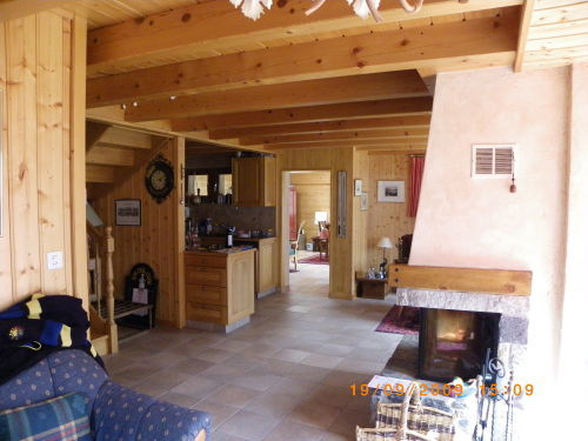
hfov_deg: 67.3
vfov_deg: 53.1
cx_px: 294
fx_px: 442
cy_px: 220
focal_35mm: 26
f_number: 2.8
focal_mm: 4.6
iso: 400
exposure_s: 1/60
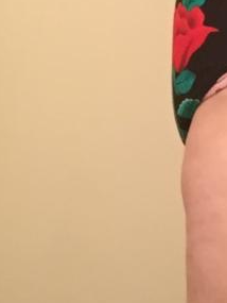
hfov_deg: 13.7
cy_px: -79
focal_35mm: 100
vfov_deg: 18.4
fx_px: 874
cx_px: 362
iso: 320
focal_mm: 2.65
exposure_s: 1/20
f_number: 2.2
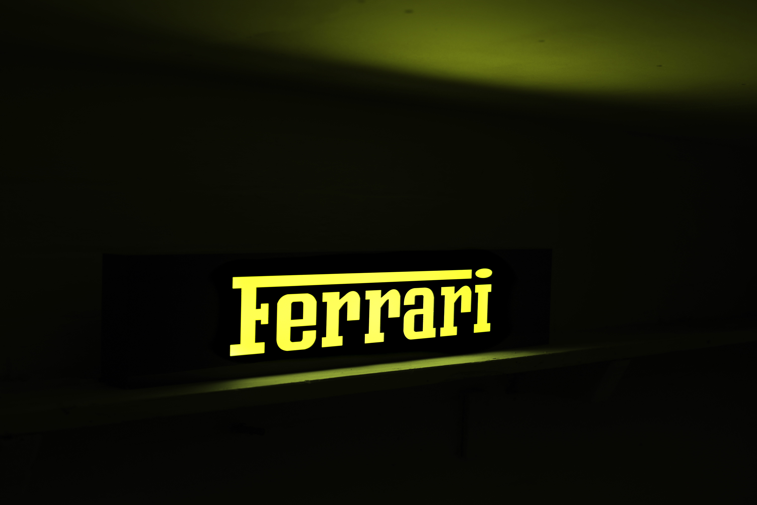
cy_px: 252
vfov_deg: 27.0
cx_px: 378
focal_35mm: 50
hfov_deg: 39.6
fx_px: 1052
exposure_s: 1/20
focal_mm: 50
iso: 100
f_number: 4
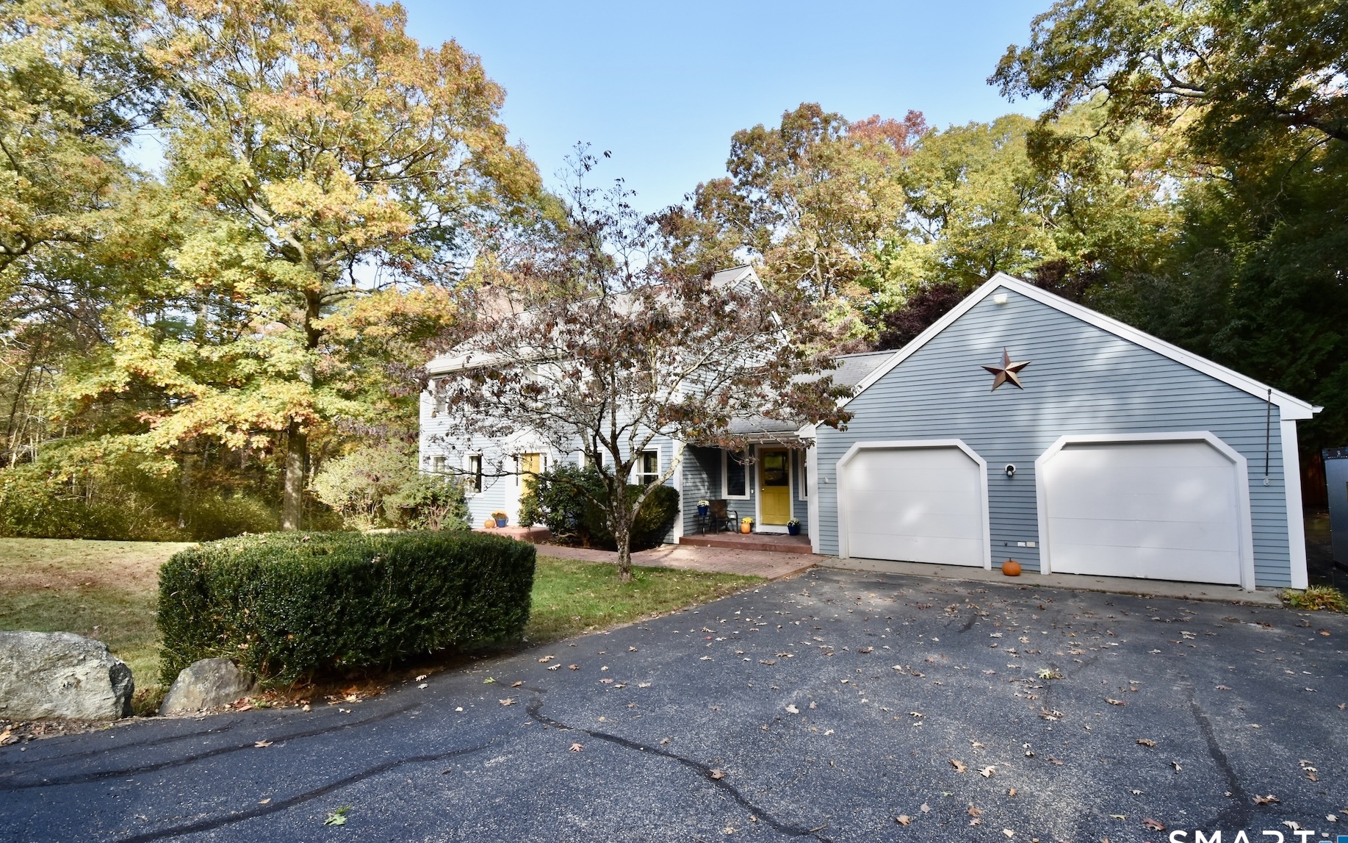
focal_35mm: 16
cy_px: 403
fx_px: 588
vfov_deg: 71.2
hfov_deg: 97.8
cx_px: 679
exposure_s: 1/200
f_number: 7.1
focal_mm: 10
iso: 400
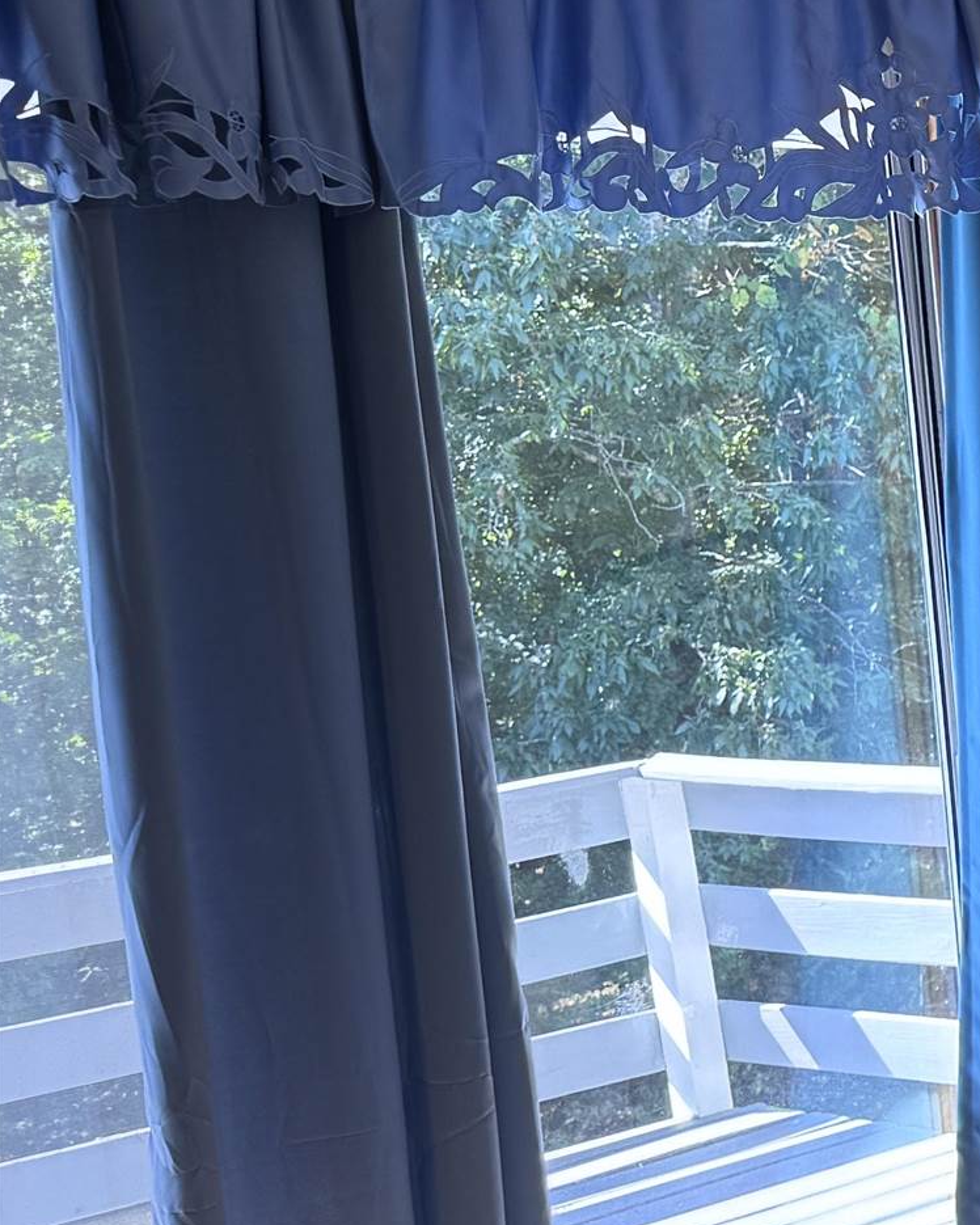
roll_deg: +3.3
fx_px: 2792
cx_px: 2006
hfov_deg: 15.5
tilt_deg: -5.6
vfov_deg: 24.7
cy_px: 624
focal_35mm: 77
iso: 64
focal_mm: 6.76
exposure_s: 1/121
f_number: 1.78
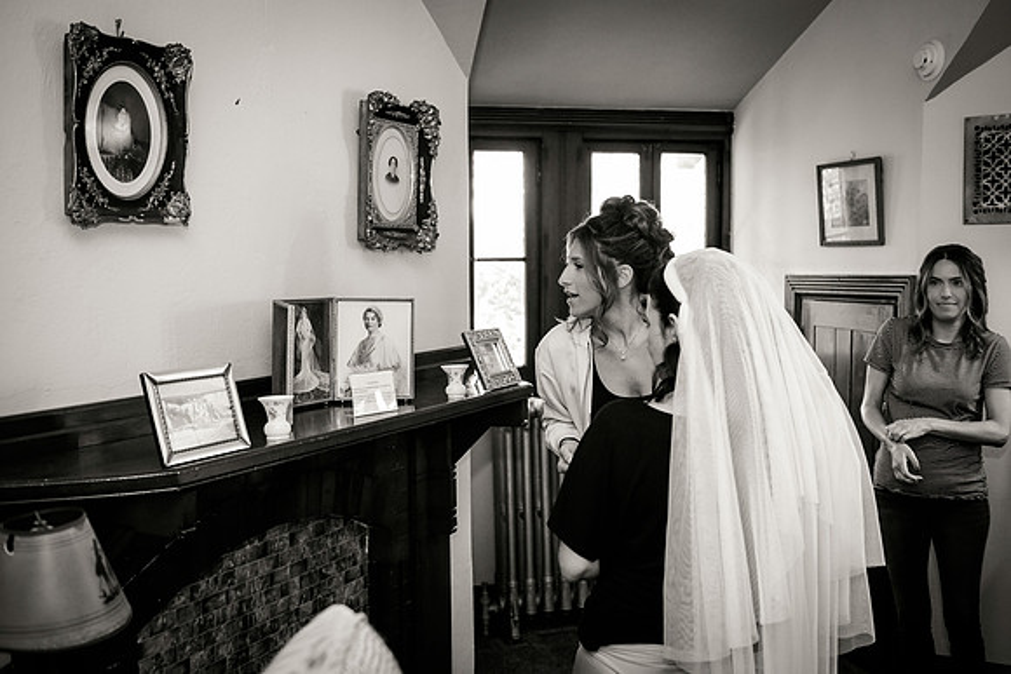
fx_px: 1067
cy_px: 337
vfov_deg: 35.1
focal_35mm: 38
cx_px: 506
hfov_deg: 50.7
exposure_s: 1/200
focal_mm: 38
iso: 2000
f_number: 3.5
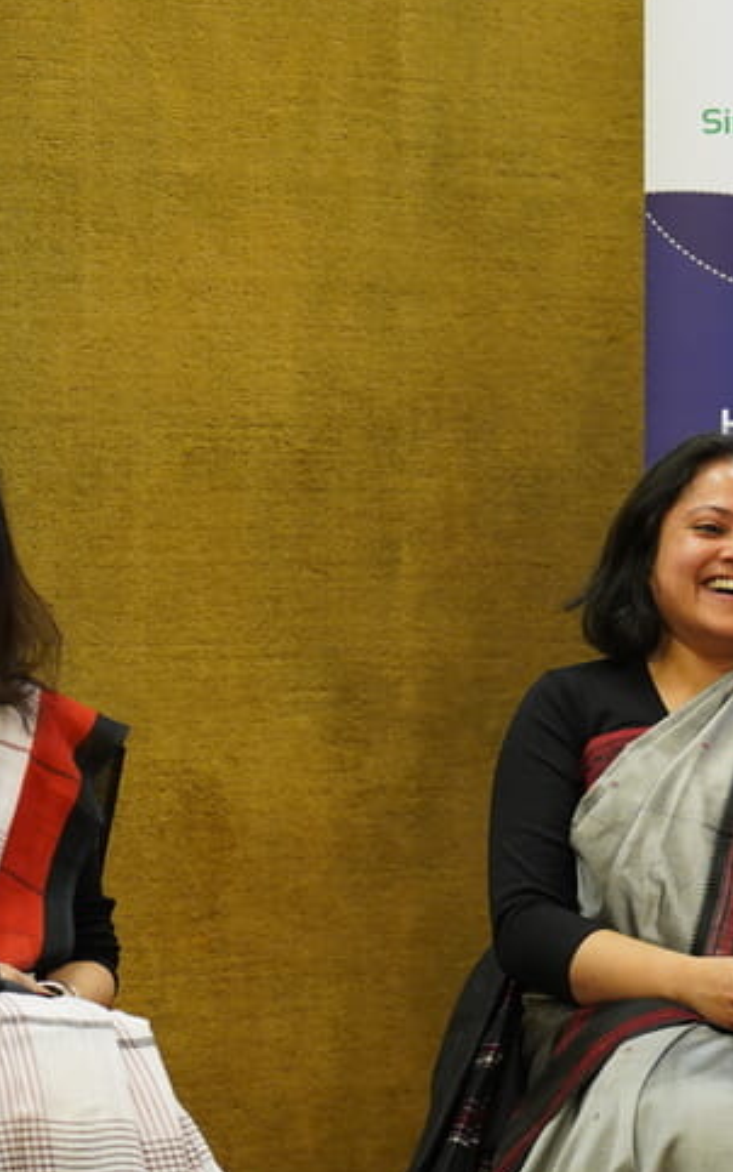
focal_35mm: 190
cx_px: 852
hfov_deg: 6.9
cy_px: 579
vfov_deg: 11.0
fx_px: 6071
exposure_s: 1/100
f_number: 4
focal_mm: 88
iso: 2500
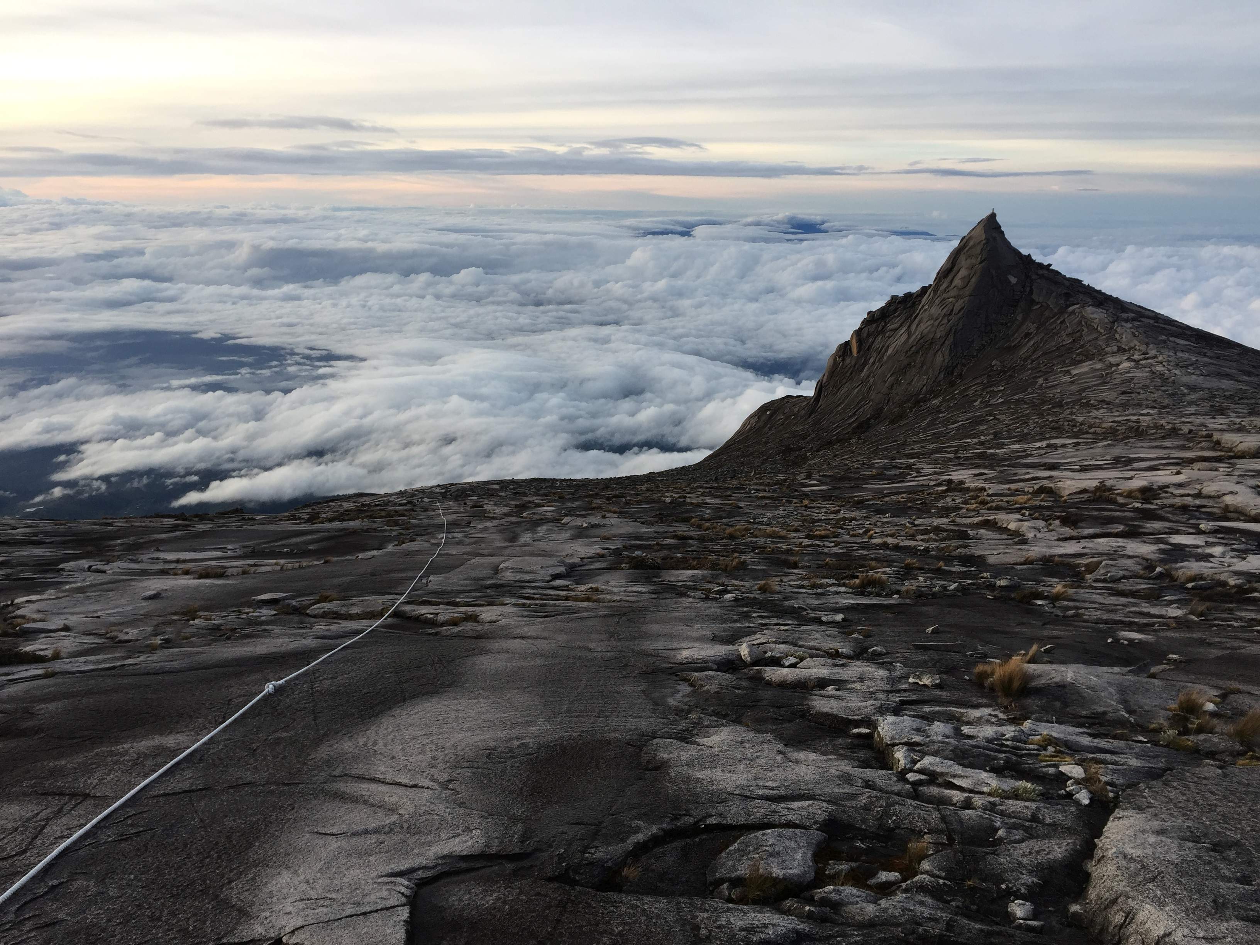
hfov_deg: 61.7
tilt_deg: -16.7
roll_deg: +0.5
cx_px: 630
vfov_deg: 48.2
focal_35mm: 29
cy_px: 472
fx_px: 1056
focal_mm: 4.15
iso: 32
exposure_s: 1/150
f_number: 2.2
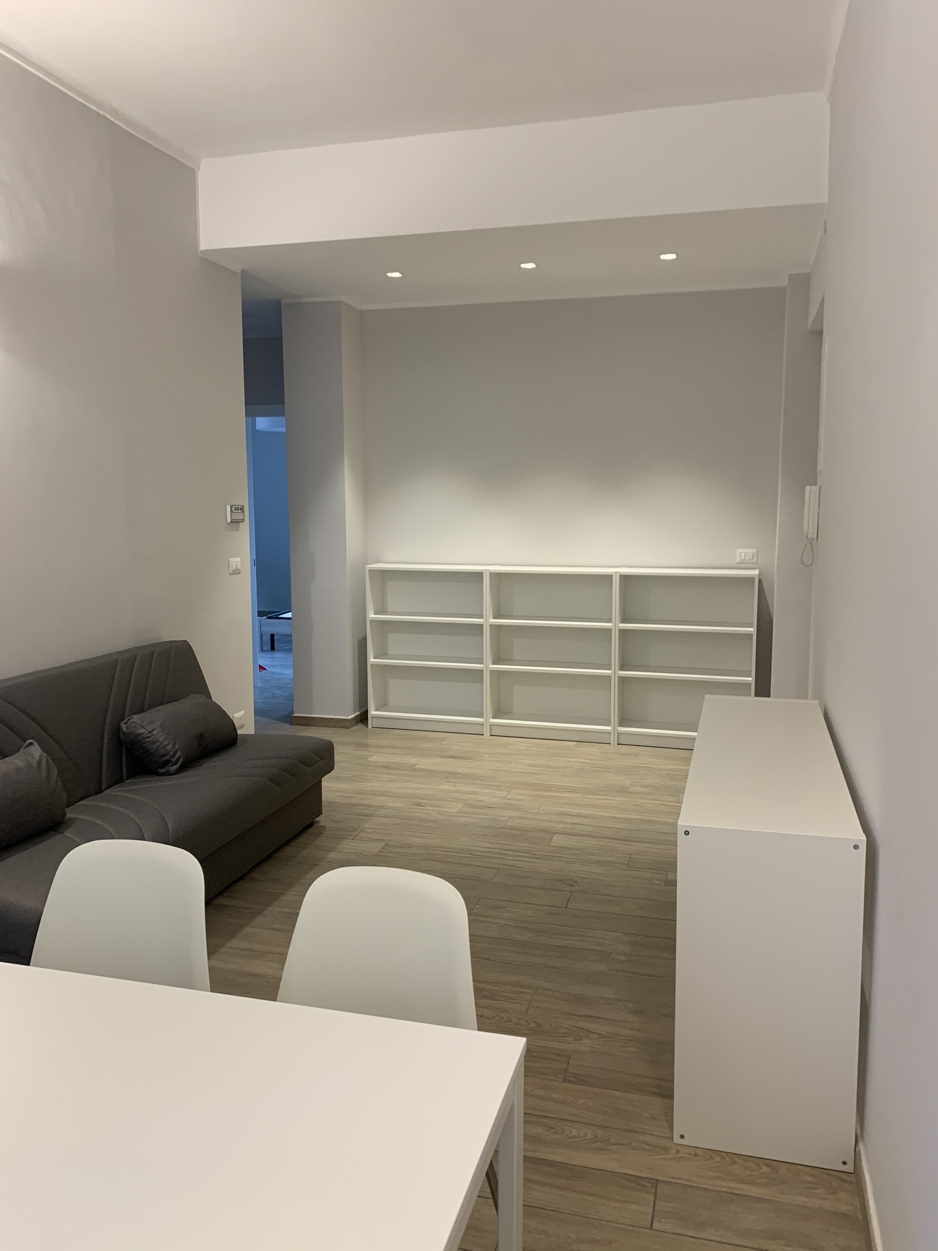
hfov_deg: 53.1
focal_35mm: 26
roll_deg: -0.4
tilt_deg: -6.2
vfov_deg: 67.3
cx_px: 469
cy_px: 626
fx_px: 939
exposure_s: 1/68
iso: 100
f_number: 1.8
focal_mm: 4.25
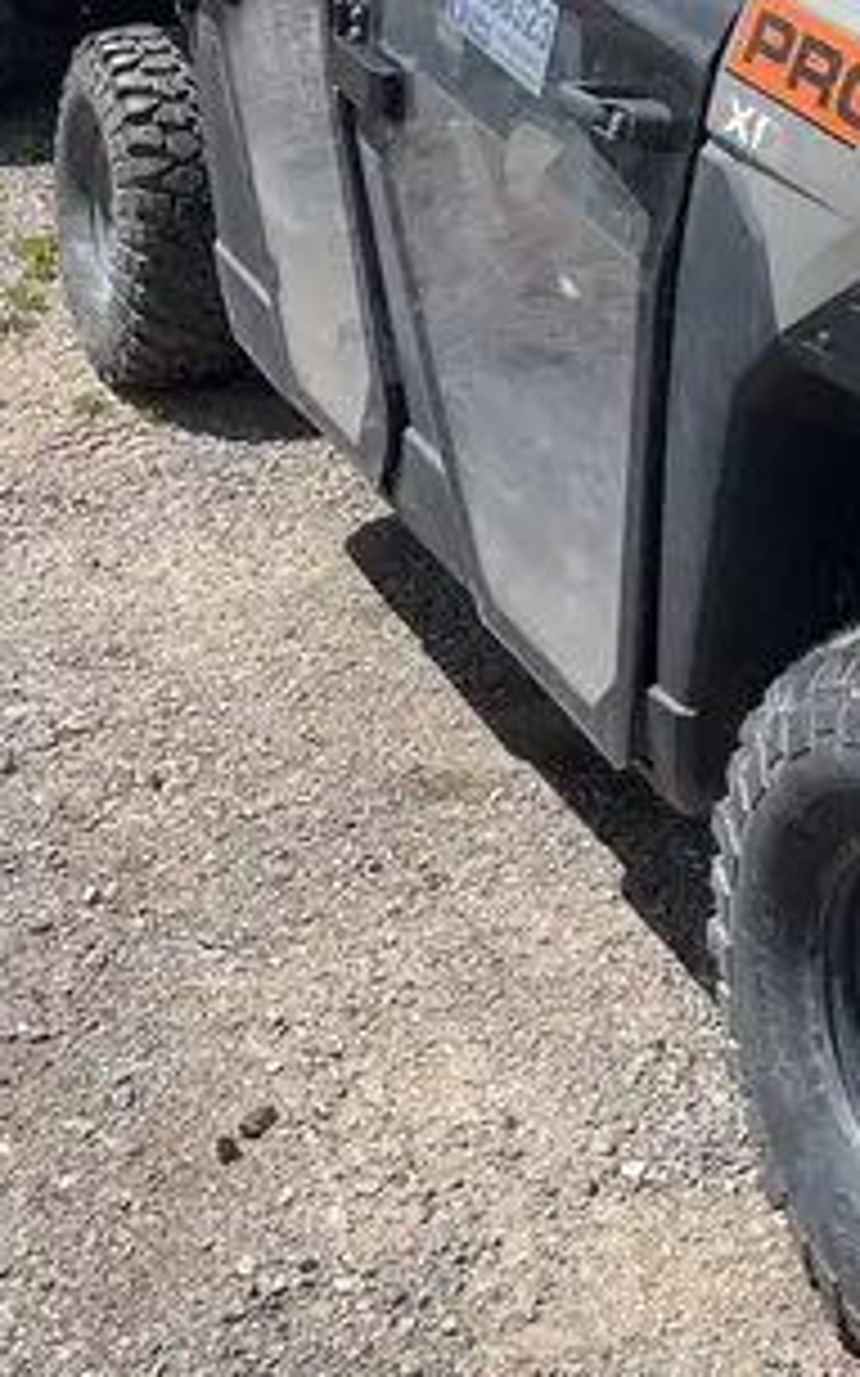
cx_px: 846
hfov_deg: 19.2
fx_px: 2477
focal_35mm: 66
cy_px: 137
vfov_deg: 29.8
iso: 32
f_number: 1.6
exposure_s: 1/2564
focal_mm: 4.2
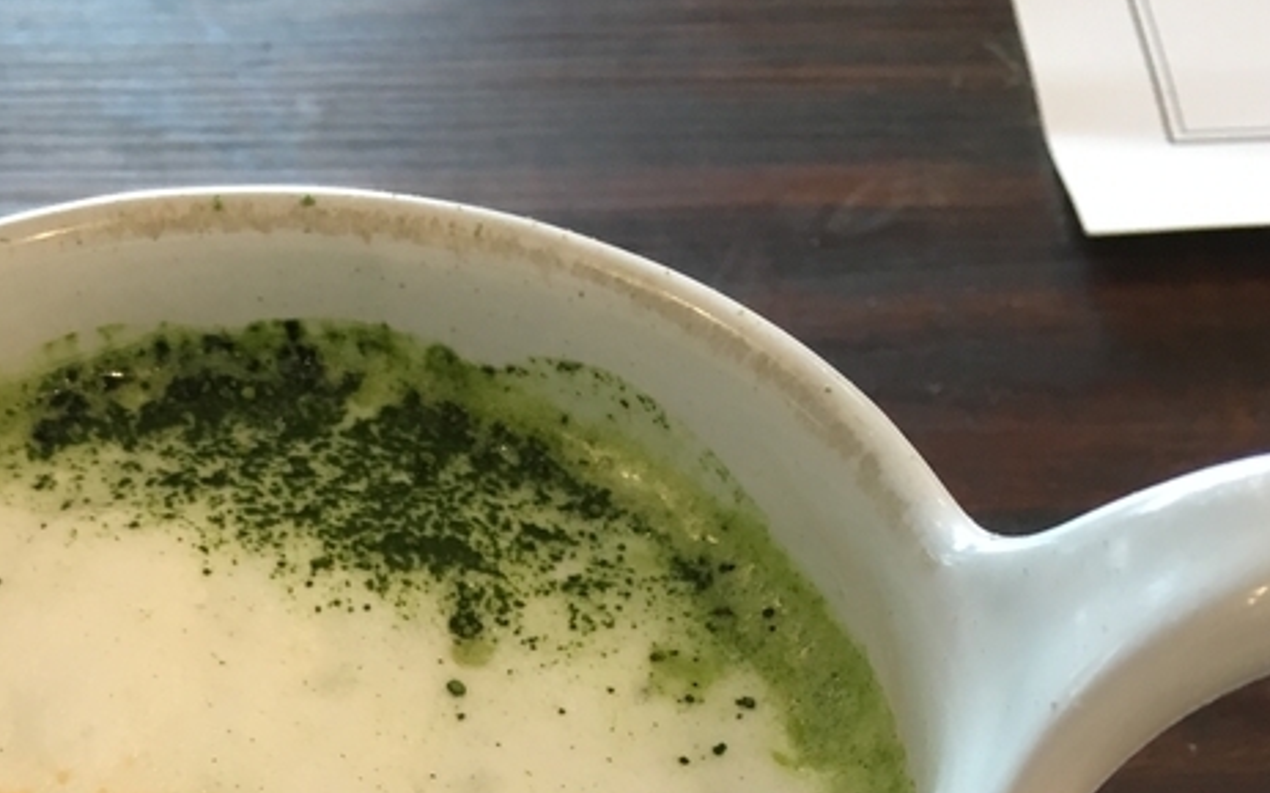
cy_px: 1103
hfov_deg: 29.8
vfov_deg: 17.6
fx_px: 2353
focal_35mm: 68
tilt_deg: -59.3
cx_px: 326
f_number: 2.2
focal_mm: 4.15
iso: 80
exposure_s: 1/30
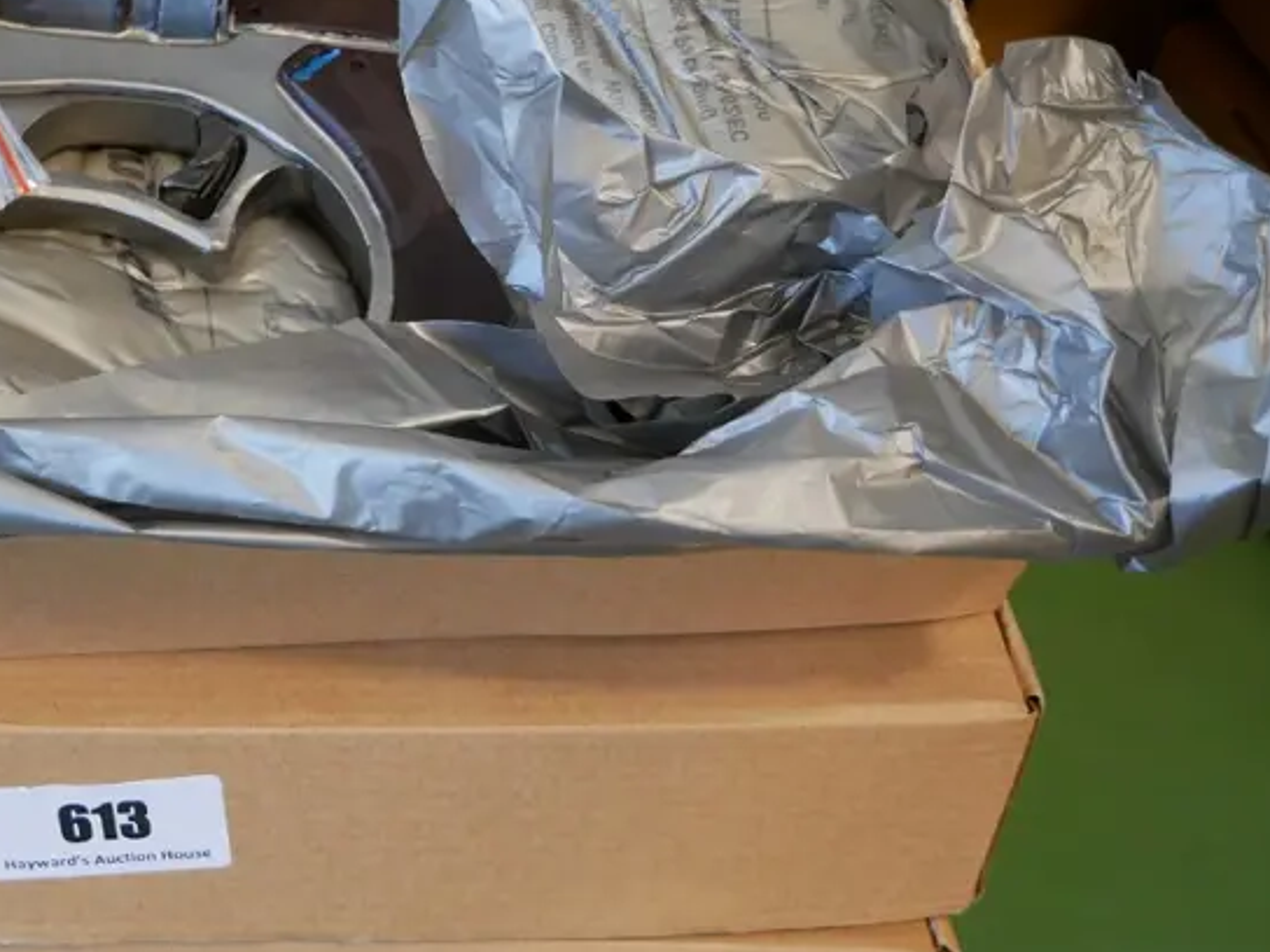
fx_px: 2348
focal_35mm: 64
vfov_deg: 22.9
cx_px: 107
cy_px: 385
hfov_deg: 29.0
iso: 500
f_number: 3.8
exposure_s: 1/60
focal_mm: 17
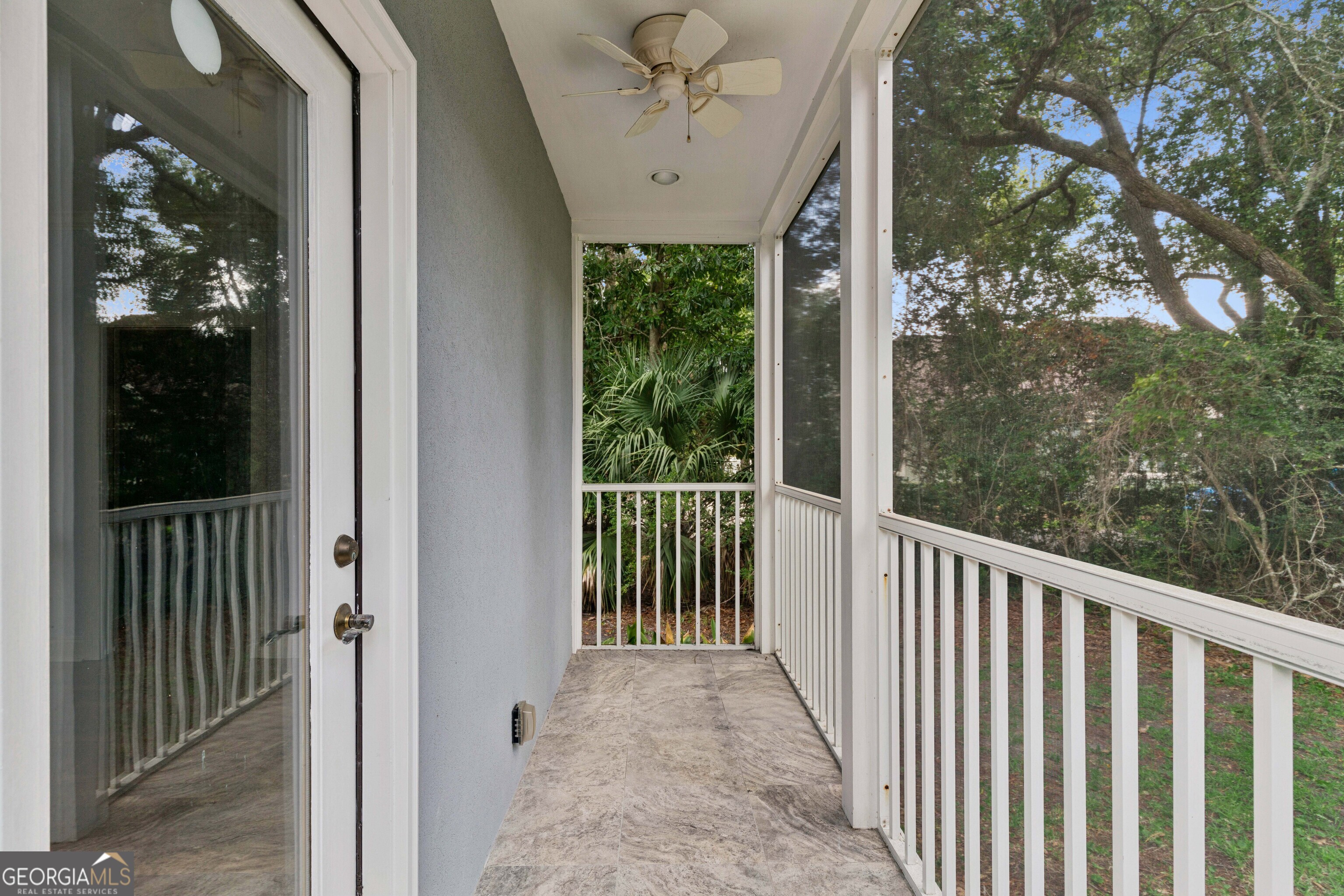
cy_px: 448
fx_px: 635
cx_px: 672
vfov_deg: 70.5
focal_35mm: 17
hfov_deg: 93.3
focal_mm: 17
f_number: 8
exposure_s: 1/40
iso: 250
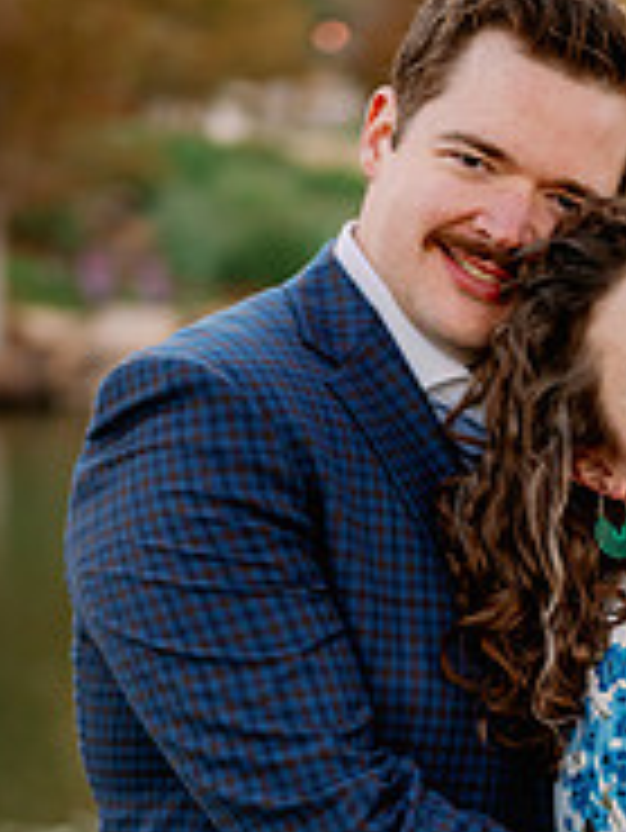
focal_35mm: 117
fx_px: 2818
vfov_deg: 16.6
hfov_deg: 12.5
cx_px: 617
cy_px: 711
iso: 640
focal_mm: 50
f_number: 2
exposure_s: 1/500
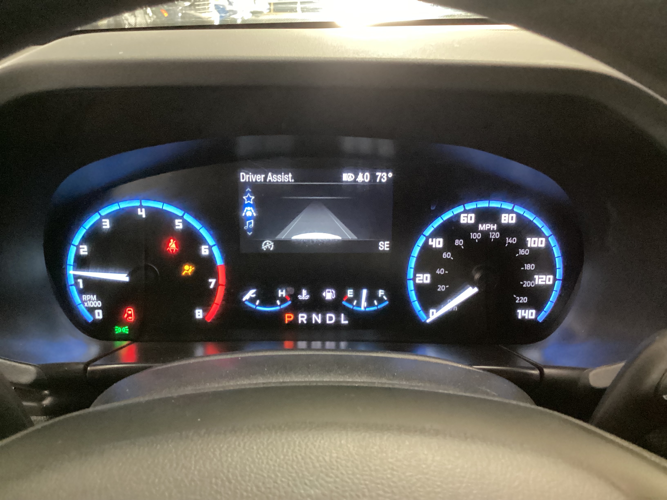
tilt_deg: -24.7
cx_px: 334
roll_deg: -0.9
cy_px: 250
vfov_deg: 45.4
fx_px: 597
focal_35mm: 31
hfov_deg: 58.4
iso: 640
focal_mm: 3.3
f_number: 2.4
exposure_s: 1/20
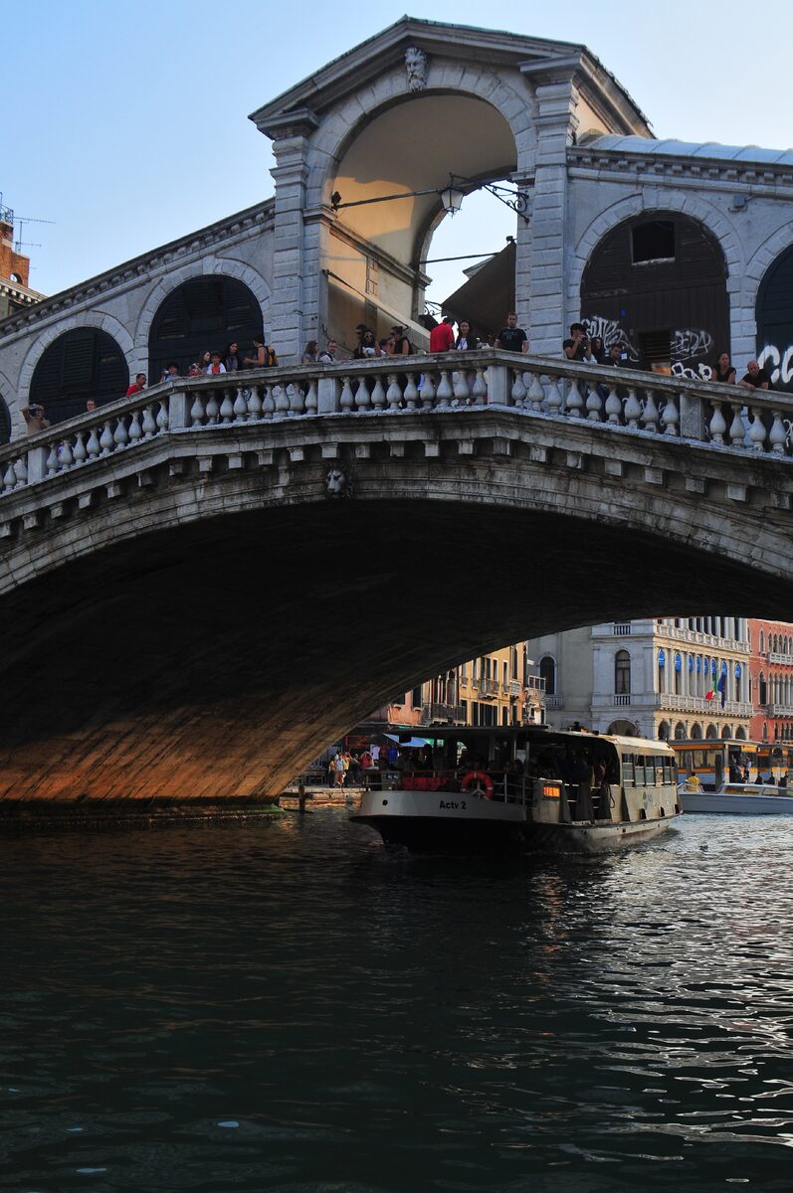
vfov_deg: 45.0
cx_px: 396
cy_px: 596
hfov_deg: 30.8
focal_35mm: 44
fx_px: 1441
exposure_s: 1/250
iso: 200
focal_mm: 29
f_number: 9
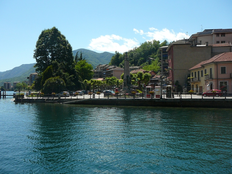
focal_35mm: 35
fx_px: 235
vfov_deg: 40.7
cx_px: 116
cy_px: 87
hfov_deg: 52.6
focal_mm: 5.2
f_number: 5
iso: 100
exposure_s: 1/500
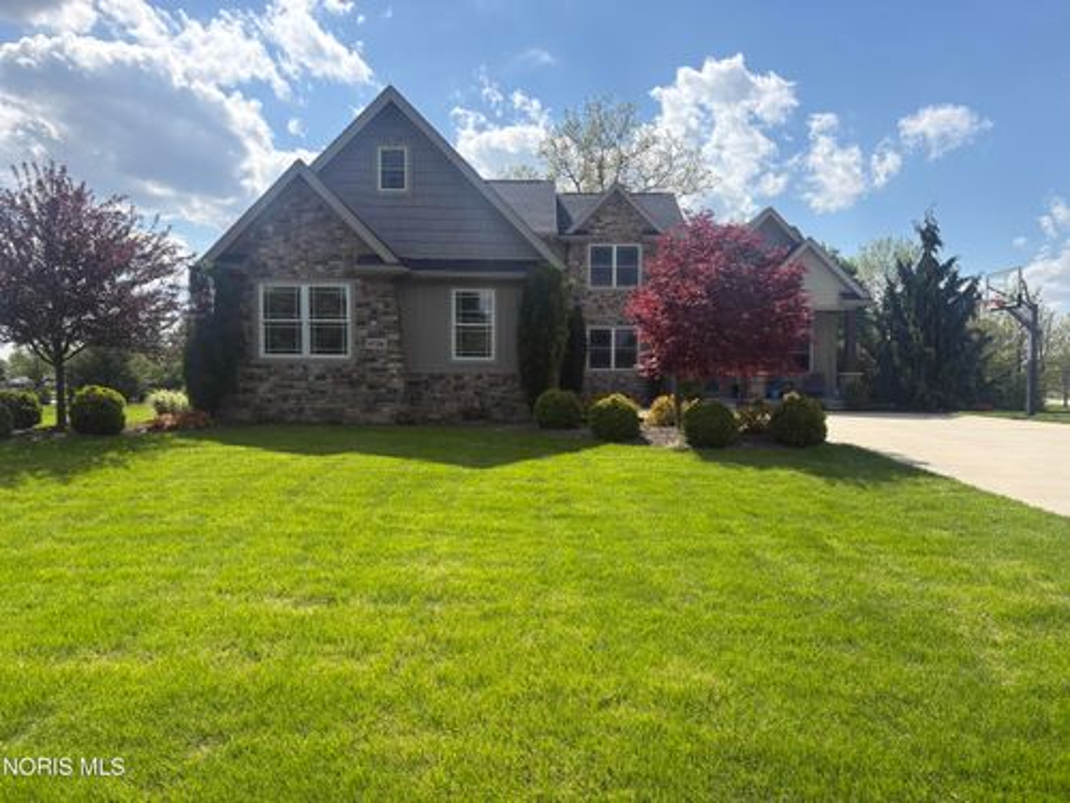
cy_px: 402
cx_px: 535
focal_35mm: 26
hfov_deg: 67.3
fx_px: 804
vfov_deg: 53.1
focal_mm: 5.96
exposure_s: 1/4065
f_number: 1.6
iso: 64
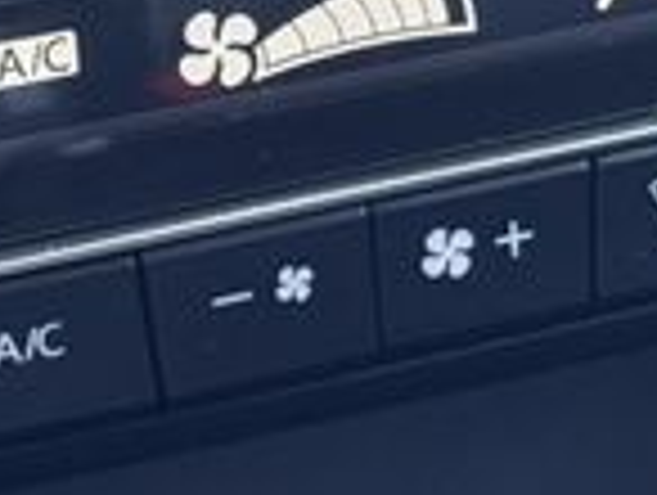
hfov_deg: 9.4
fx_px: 3992
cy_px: 108
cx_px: 360
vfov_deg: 7.1
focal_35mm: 210
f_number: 1.78
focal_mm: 6.76
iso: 160
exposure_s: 1/60
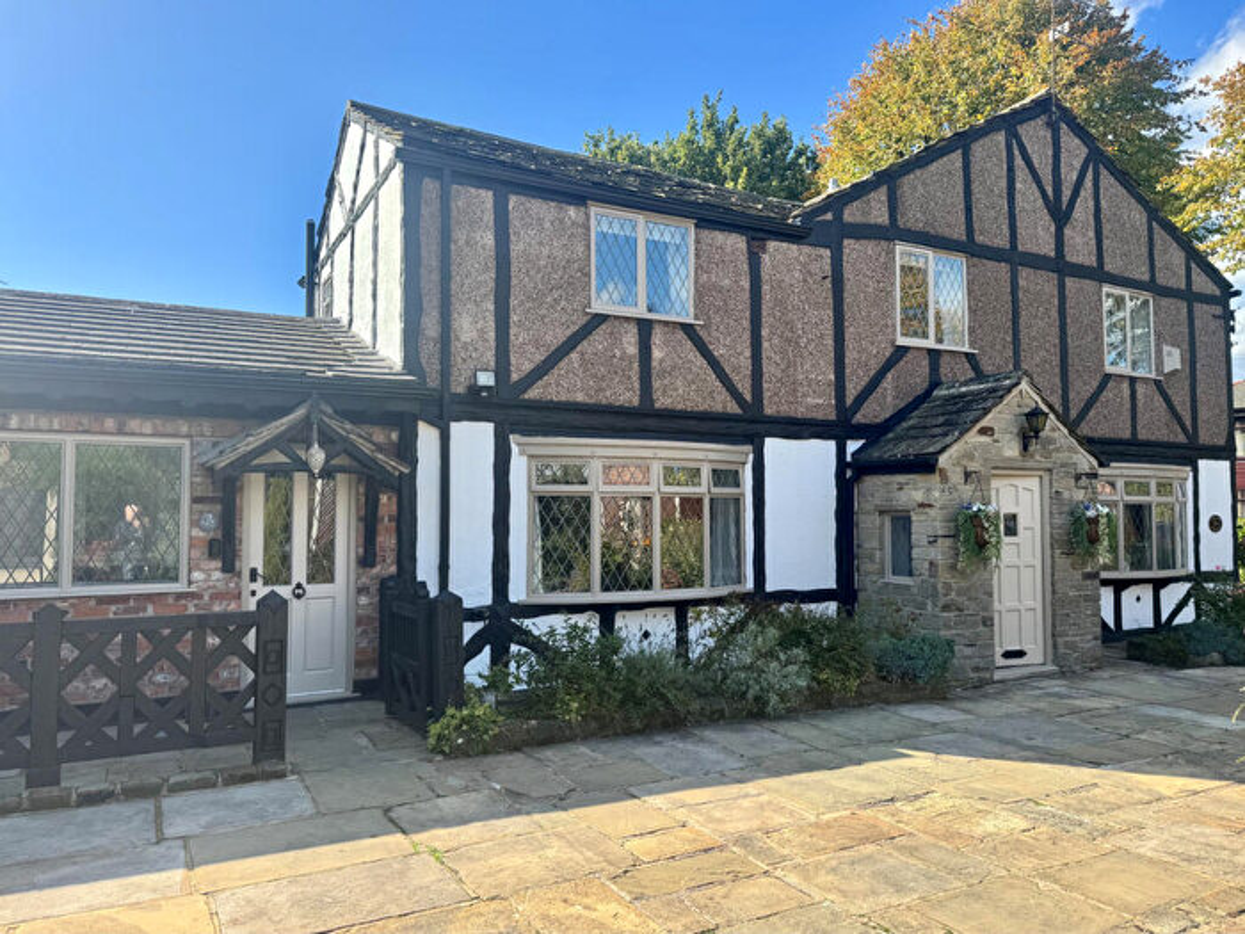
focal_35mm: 24
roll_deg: +0.9
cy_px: 467
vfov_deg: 56.8
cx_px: 622
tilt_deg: +2.3
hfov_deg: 71.6
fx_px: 863
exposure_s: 1/1678
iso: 80
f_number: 1.78
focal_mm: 6.76
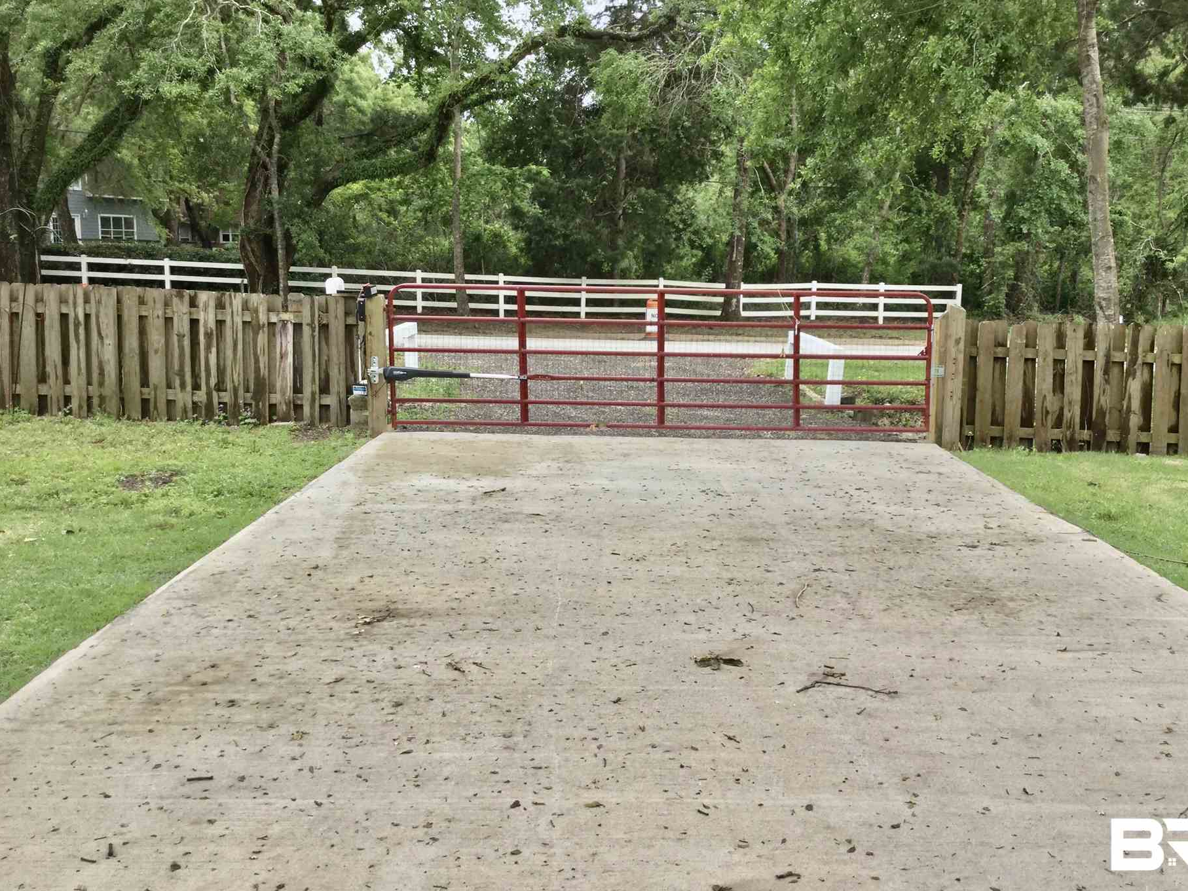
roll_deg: -0.1
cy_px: 461
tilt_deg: -9.2
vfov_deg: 40.7
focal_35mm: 35
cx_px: 659
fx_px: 1201
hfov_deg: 52.5
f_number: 2.4
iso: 25
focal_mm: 3.3
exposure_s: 1/418
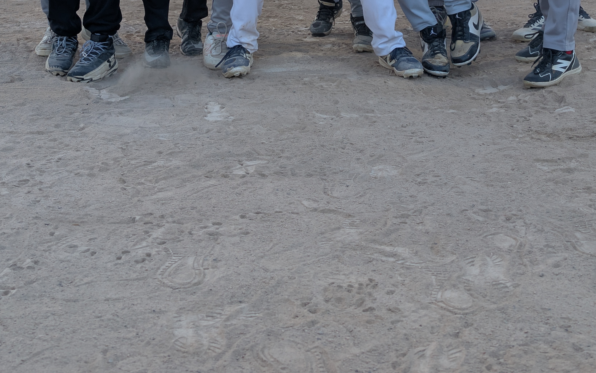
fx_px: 1023
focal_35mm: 63
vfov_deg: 19.1
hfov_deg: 32.5
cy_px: -111
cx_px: 301
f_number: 1.68
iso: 19
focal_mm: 6.9
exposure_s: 1/243
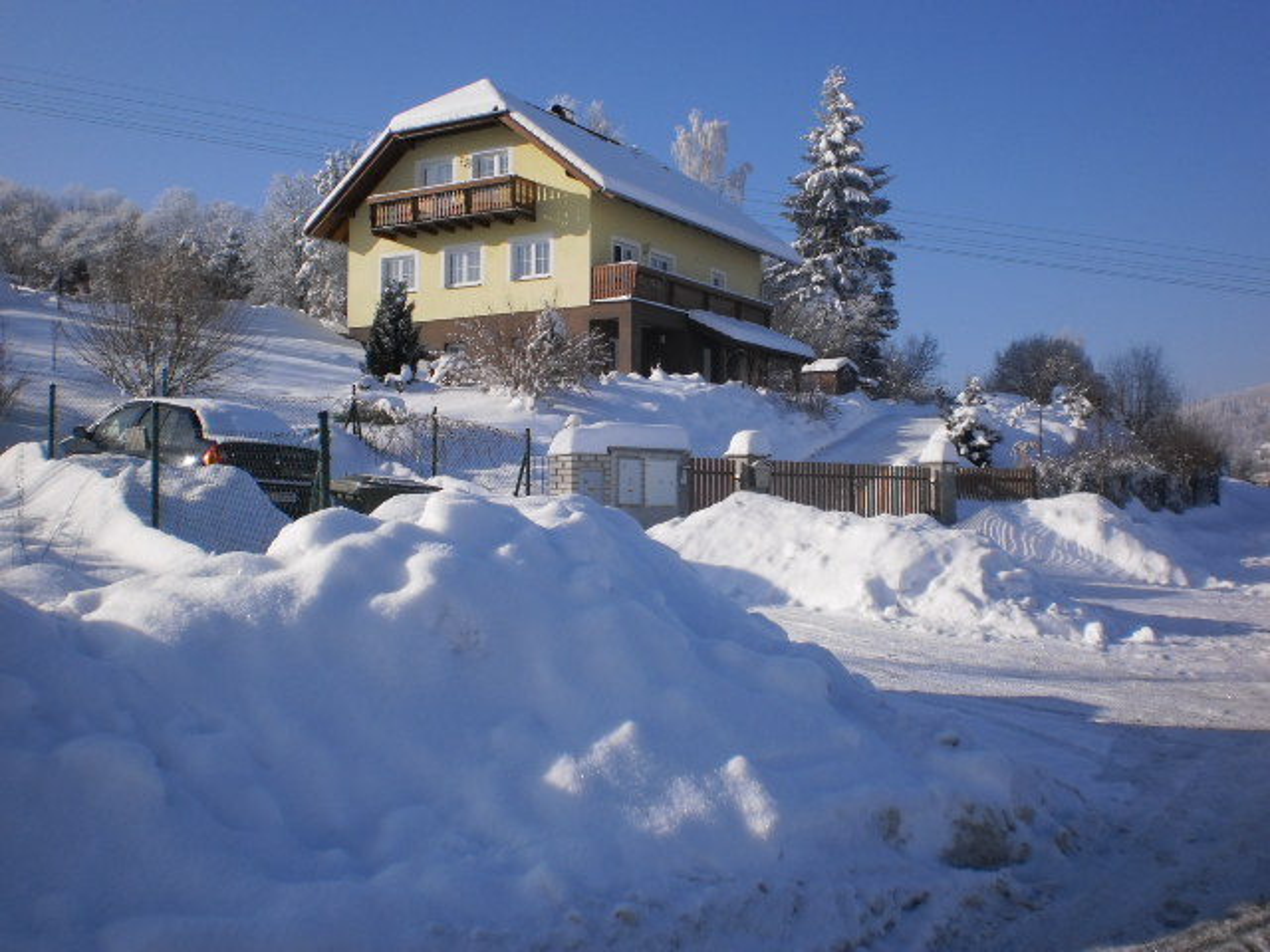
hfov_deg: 51.4
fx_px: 1321
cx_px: 635
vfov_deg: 39.7
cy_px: 476
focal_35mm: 36
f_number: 4.6
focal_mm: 6.3
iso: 100
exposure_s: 1/1600
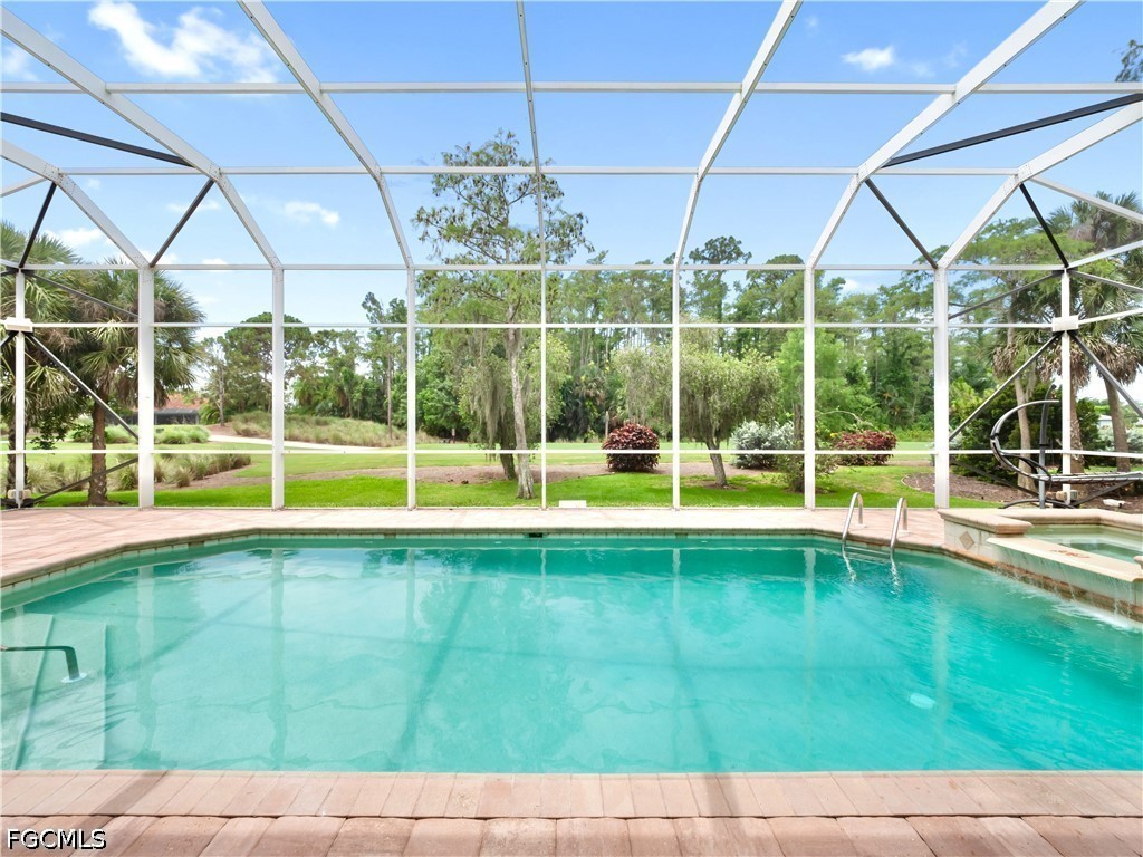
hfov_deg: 102.1
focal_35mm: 14
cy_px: 428
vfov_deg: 85.7
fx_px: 462
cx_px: 572
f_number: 7.1
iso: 200
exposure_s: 1/250
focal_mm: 7
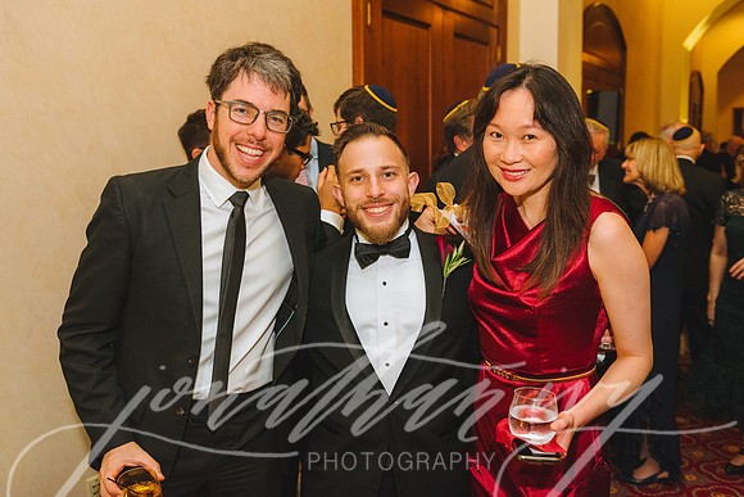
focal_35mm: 35
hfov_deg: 54.4
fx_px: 724
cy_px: 248
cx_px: 372
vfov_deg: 37.9
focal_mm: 35
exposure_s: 1/125
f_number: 4
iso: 3200
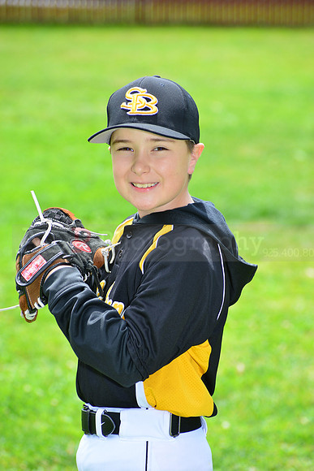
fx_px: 2419
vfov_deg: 11.1
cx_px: 157
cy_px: 236
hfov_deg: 7.4
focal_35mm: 185
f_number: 8
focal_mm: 185
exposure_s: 1/200
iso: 200
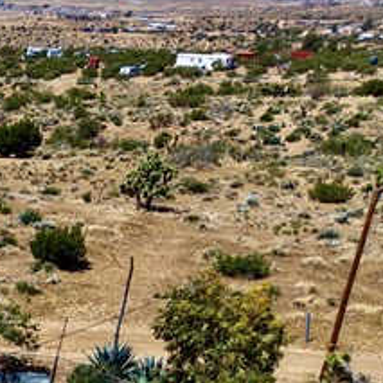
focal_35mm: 102
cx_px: -485
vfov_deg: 16.2
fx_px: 1277
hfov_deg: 13.4
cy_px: 500
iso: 160
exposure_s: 1/6000
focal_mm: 8.67
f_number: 1.8
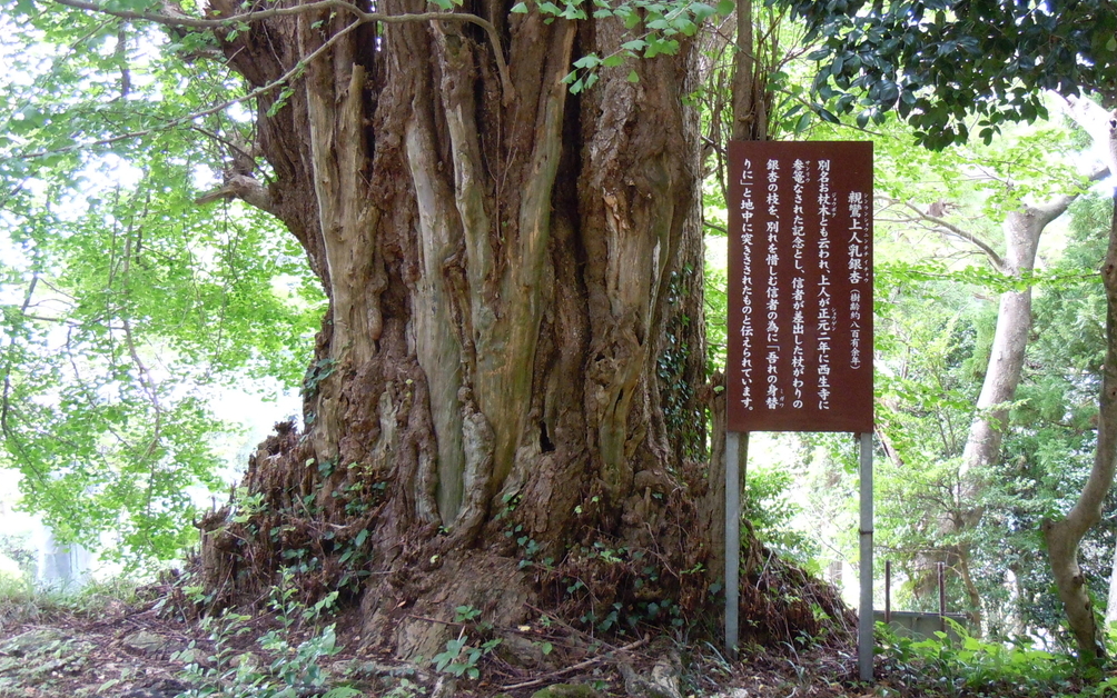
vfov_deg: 33.4
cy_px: 265
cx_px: 663
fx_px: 1157
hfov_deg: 51.2
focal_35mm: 38
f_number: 3.5
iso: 400
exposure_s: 1/50
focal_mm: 5.4
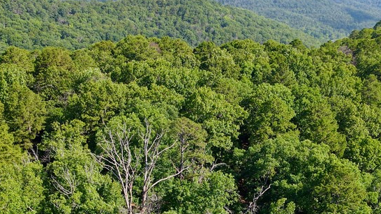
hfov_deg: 42.0
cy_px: 217
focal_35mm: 49
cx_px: 214
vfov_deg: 23.4
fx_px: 495
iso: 100
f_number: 2.8
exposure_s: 1/240
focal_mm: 4.5
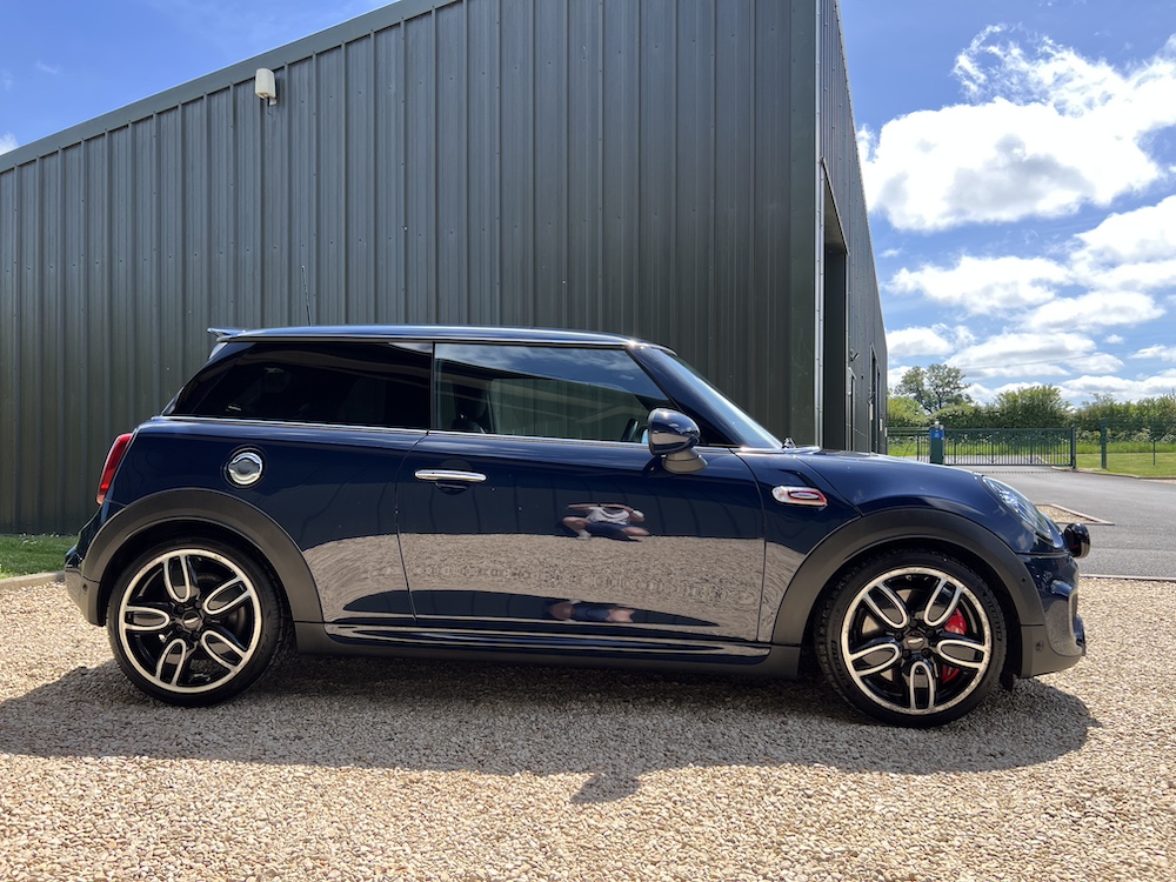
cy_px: 441
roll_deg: +1.2
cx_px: 588
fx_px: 883
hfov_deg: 67.3
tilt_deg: -0.5
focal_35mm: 26
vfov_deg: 53.1
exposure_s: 1/1100
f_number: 1.5
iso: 50
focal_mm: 5.7
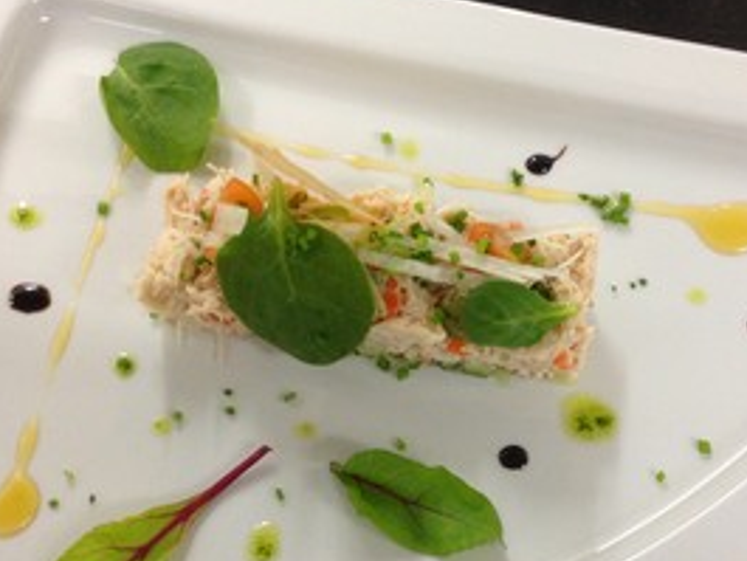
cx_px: 426
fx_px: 1425
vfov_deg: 22.2
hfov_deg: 29.3
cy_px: 357
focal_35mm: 66
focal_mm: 4.28
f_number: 2.4
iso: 125
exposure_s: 1/20
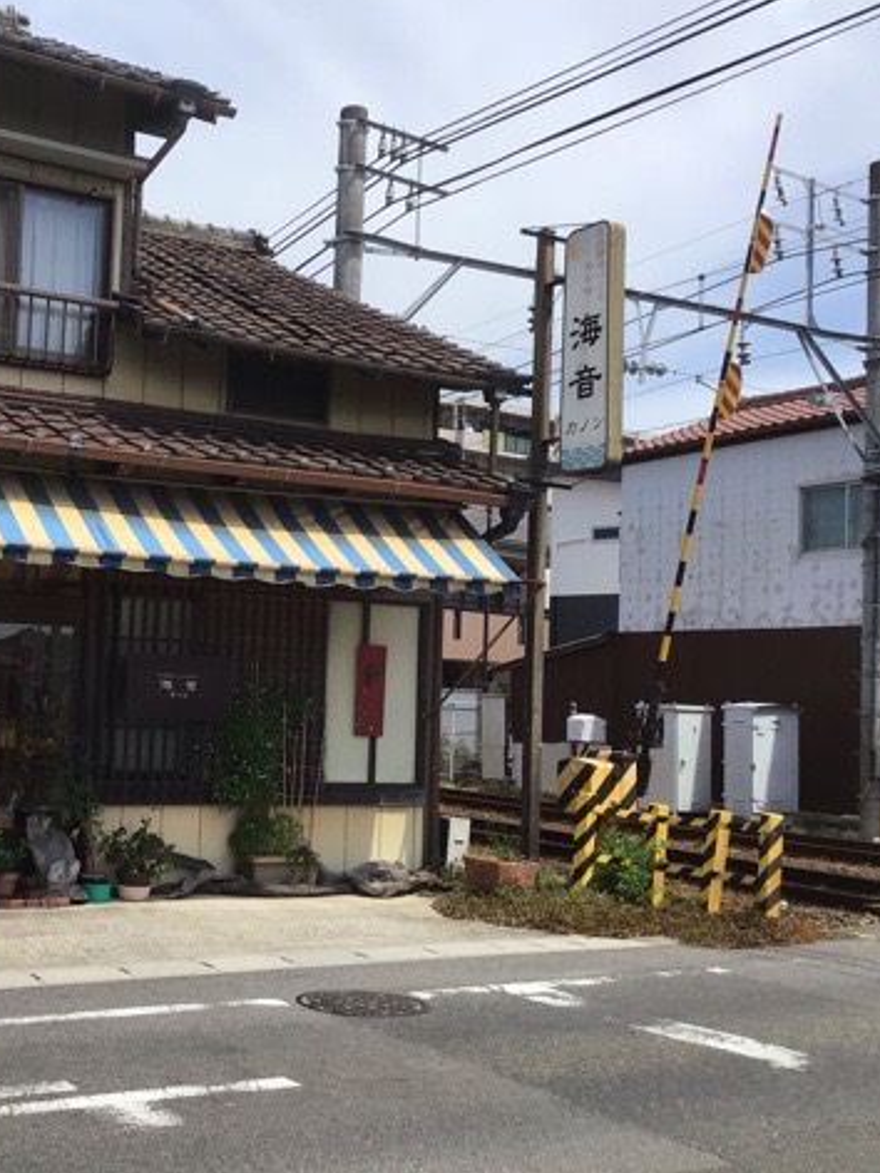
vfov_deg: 44.8
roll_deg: -2.2
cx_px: 204
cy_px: 579
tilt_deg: +2.9
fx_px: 1424
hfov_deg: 33.6
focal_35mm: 42
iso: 25
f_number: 2.4
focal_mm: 3.3
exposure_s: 1/1217
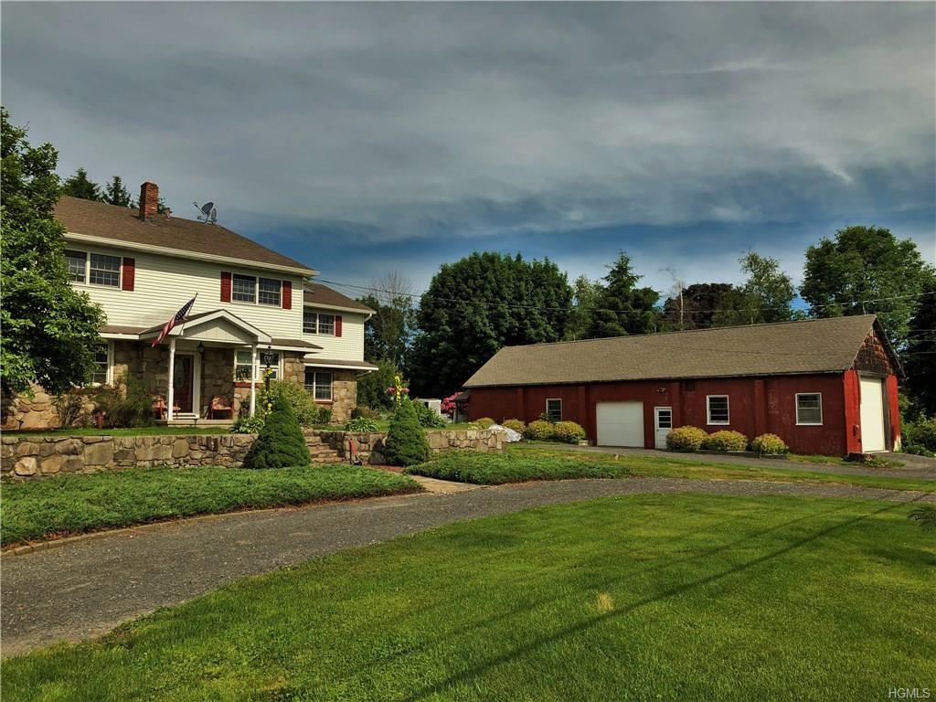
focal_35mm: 28
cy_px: 351
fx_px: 757
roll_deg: +0.0
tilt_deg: +3.8
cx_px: 468
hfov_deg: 63.4
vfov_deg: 49.7
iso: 20
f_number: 1.8
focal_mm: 3.99
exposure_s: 1/2558
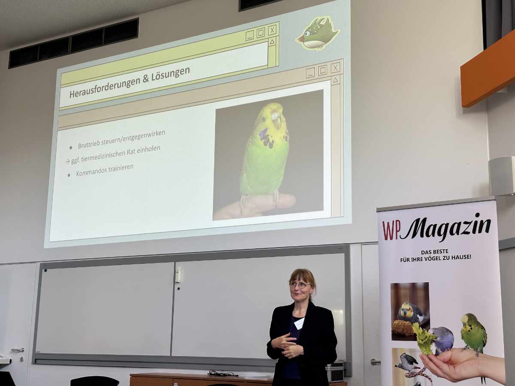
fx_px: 714
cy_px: 193
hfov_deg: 39.7
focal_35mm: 48
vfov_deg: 30.3
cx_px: 258
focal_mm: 6.9
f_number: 1.8
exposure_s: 1/90
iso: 50
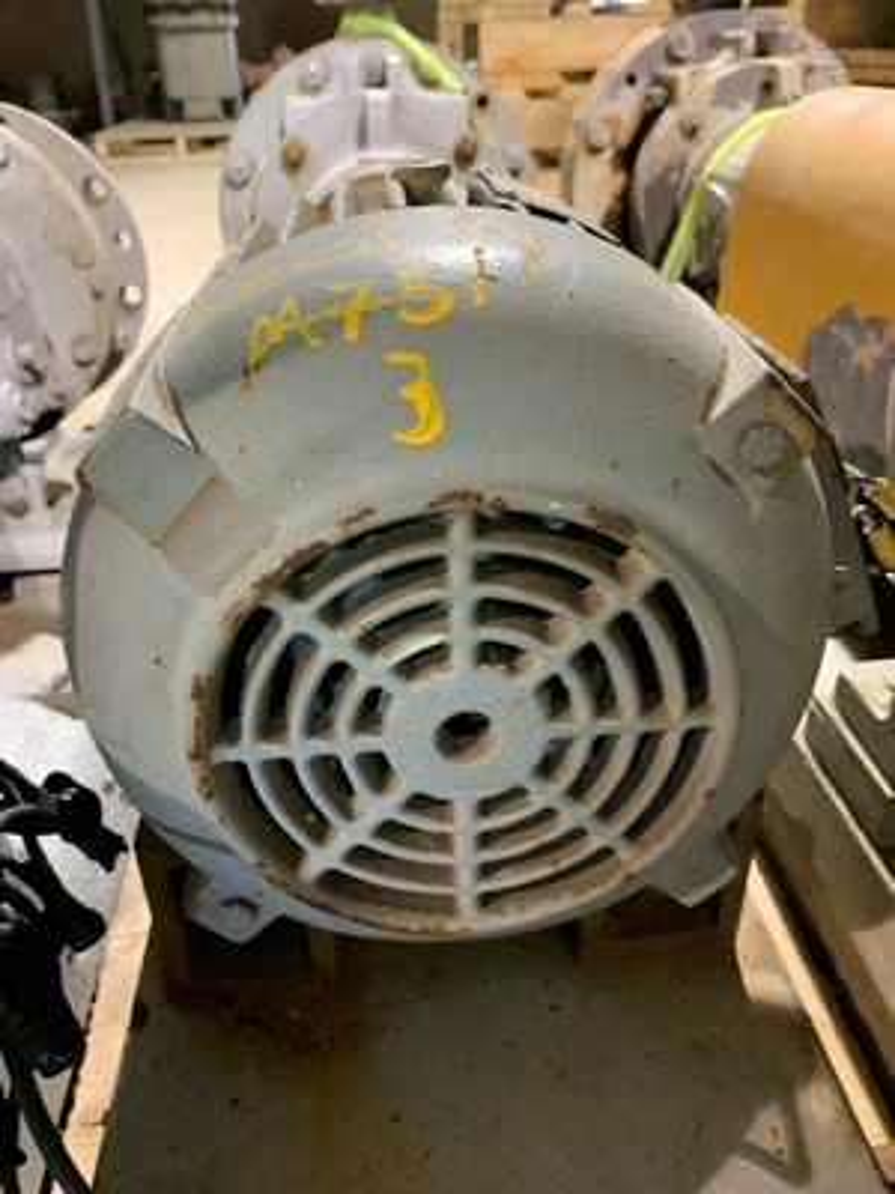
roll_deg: +3.4
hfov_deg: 53.1
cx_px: 448
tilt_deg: -29.9
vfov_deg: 67.3
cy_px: 597
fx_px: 896
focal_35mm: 26
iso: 250
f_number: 1.8
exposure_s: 1/60
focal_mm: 4.25
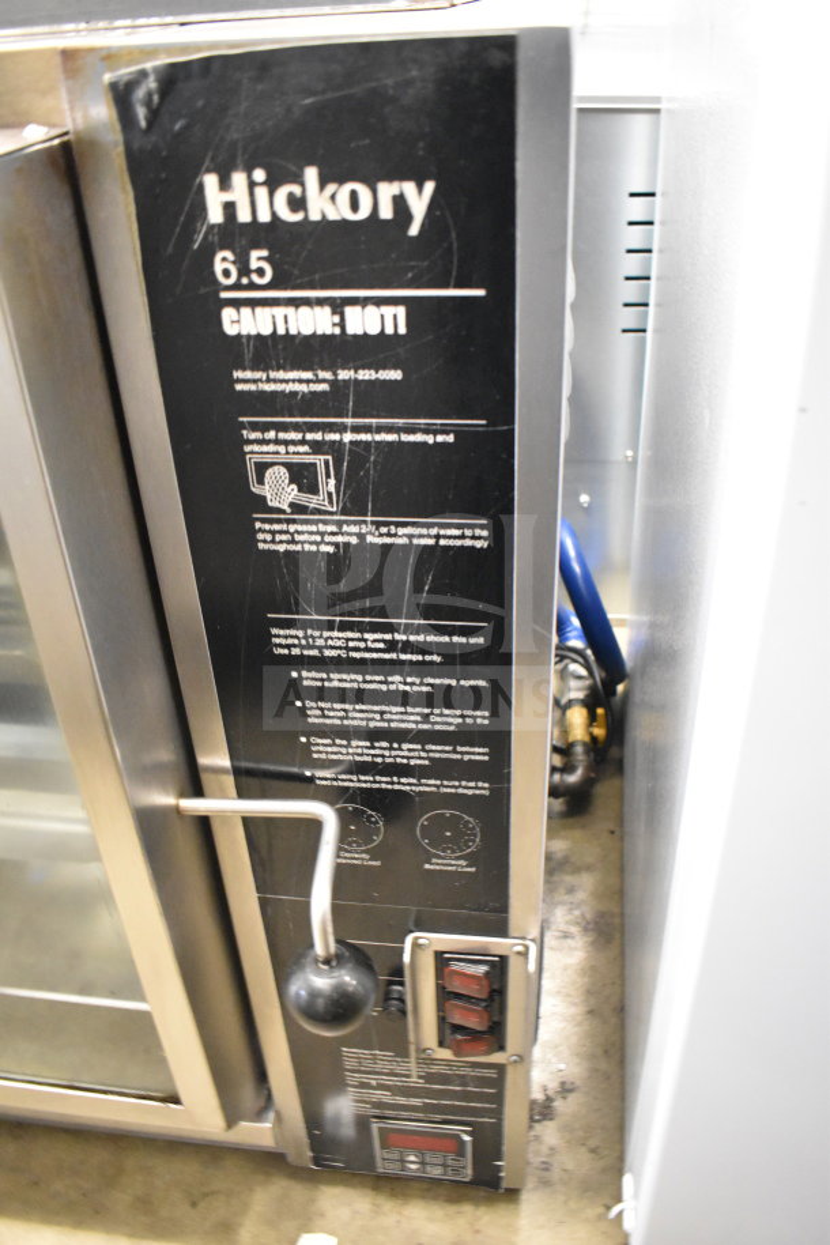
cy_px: 622
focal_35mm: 27
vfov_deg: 67.4
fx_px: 934
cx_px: 415
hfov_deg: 47.9
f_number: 3.5
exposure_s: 1/40
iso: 6400
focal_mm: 18
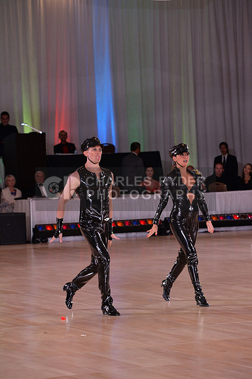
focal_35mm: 145
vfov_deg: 14.2
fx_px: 1527
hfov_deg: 9.4
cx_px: 126
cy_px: 190
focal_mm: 145
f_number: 5
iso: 2000
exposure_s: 1/250
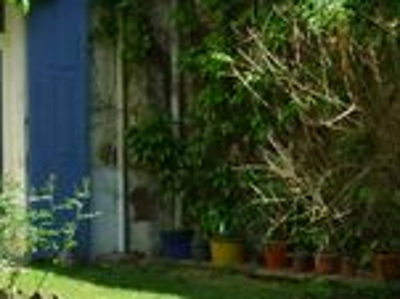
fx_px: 1513
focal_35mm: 131
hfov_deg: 15.1
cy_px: 148
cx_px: 191
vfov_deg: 11.3
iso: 80
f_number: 2.8
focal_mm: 5.5
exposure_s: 1/400
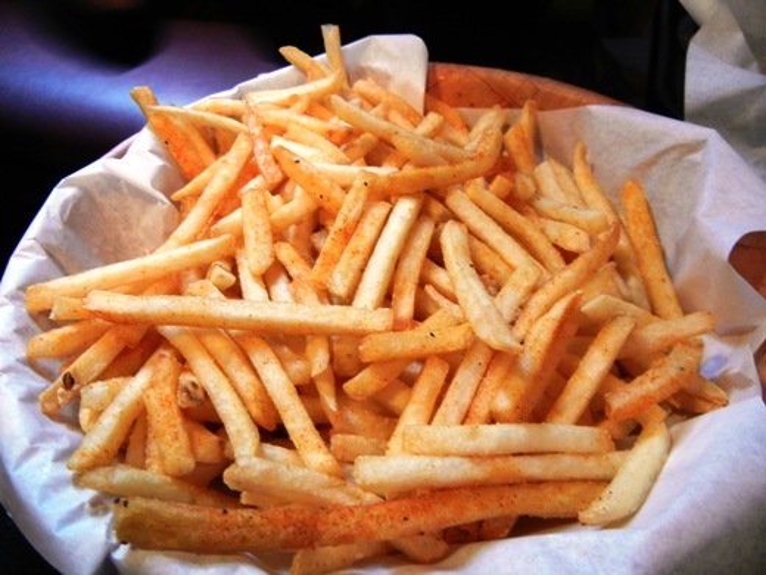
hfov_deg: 60.0
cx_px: 383
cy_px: 288
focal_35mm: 30
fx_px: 664
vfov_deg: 46.8
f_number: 3.5
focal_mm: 5.4
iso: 400
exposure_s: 1/11
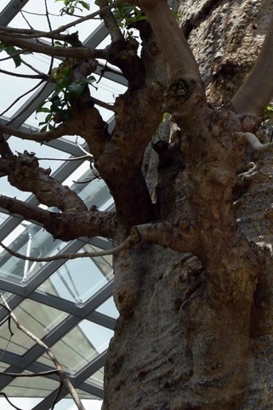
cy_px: -33
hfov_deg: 11.3
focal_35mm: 121
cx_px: 205
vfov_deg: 16.5
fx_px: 1377
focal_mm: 18
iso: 200
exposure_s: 1/250
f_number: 8
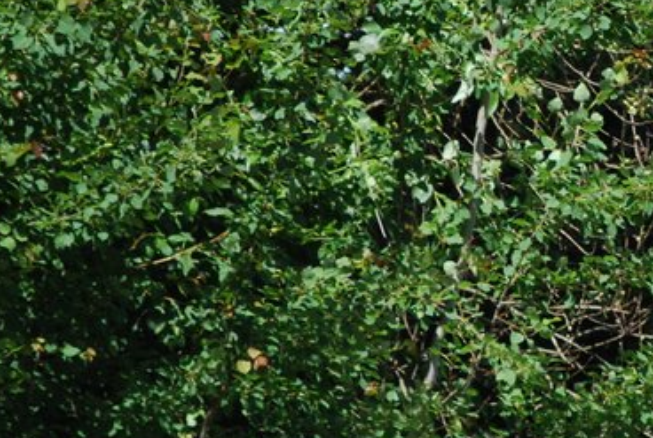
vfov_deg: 1.8
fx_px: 13650
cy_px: 216
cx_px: 660
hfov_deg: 2.7
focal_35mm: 751
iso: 220
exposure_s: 1/500
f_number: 5.6
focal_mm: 180
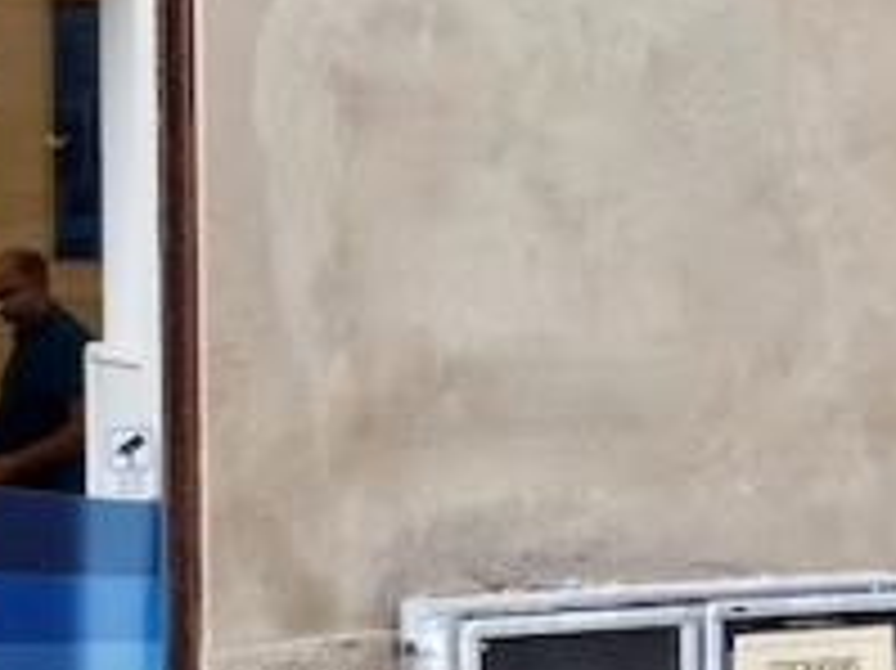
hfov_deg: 19.5
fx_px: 2587
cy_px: 364
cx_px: 657
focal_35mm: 100
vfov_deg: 14.8
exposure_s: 1/311
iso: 50
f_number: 1.8
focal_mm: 5.4
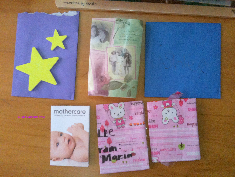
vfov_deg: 40.7
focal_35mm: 35
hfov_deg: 52.6
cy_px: 88
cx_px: 118
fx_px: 238
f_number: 2.8
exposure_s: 1/17
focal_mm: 3.85
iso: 250
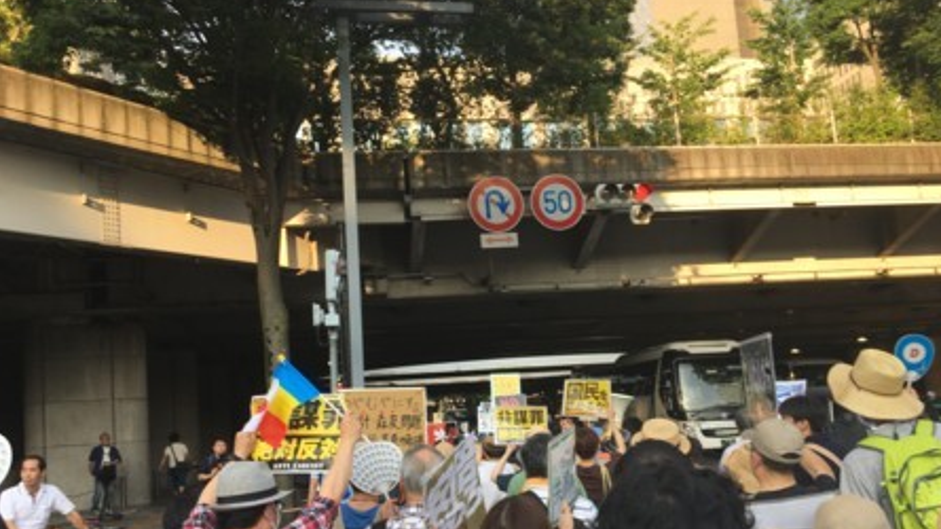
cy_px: 328
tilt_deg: +7.9
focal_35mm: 32
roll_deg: +0.0
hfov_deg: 61.0
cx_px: 474
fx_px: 798
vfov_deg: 36.5
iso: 25
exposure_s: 1/359
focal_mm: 4.15
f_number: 2.2
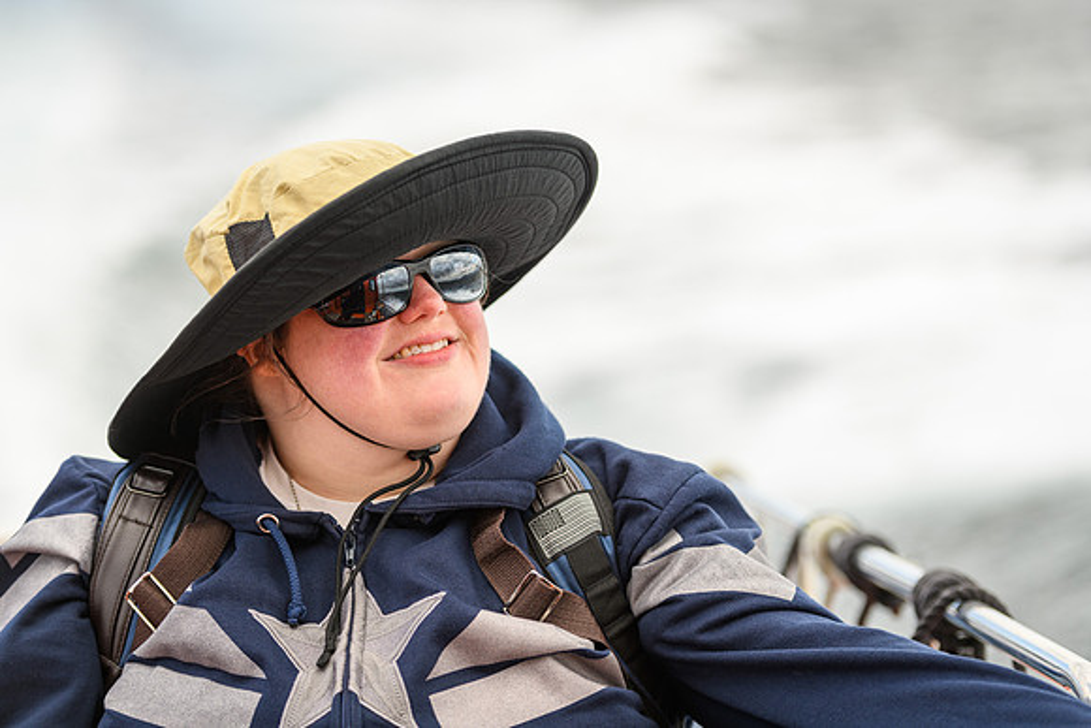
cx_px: 546
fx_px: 3395
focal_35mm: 112
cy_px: 364
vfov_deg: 12.2
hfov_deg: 18.3
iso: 64
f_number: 2.8
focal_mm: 112
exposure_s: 1/800
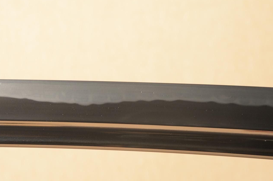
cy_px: 97
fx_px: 1065
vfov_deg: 9.7
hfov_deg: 14.6
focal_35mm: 141
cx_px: 138
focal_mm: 85
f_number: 11
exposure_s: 1/1.6
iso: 400
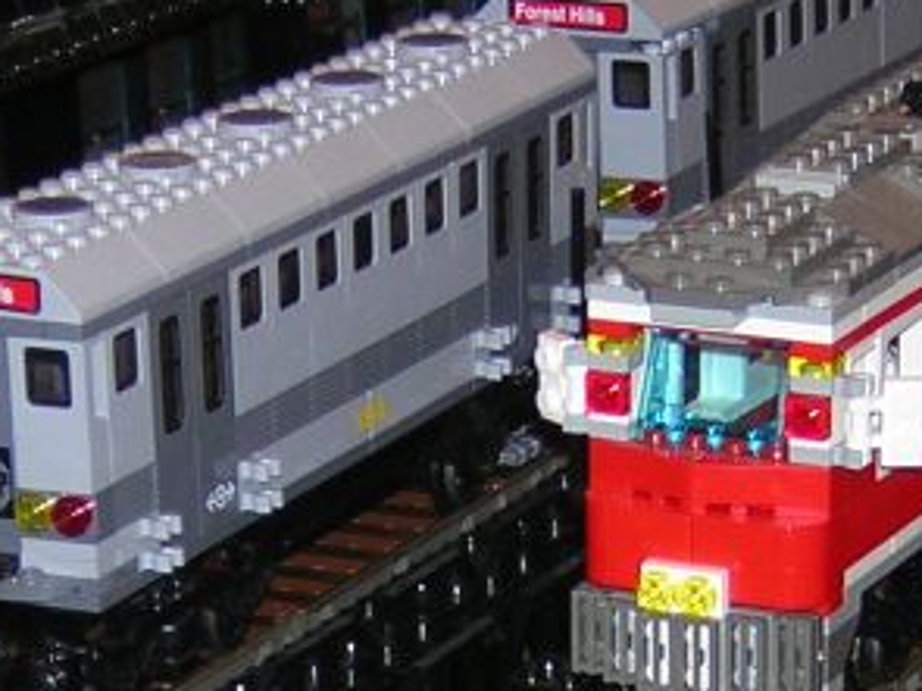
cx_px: 509
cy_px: 578
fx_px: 5059
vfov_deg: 7.8
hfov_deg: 10.4
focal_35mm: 190
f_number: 3.6
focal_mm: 9.1
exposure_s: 1/60.1
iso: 118
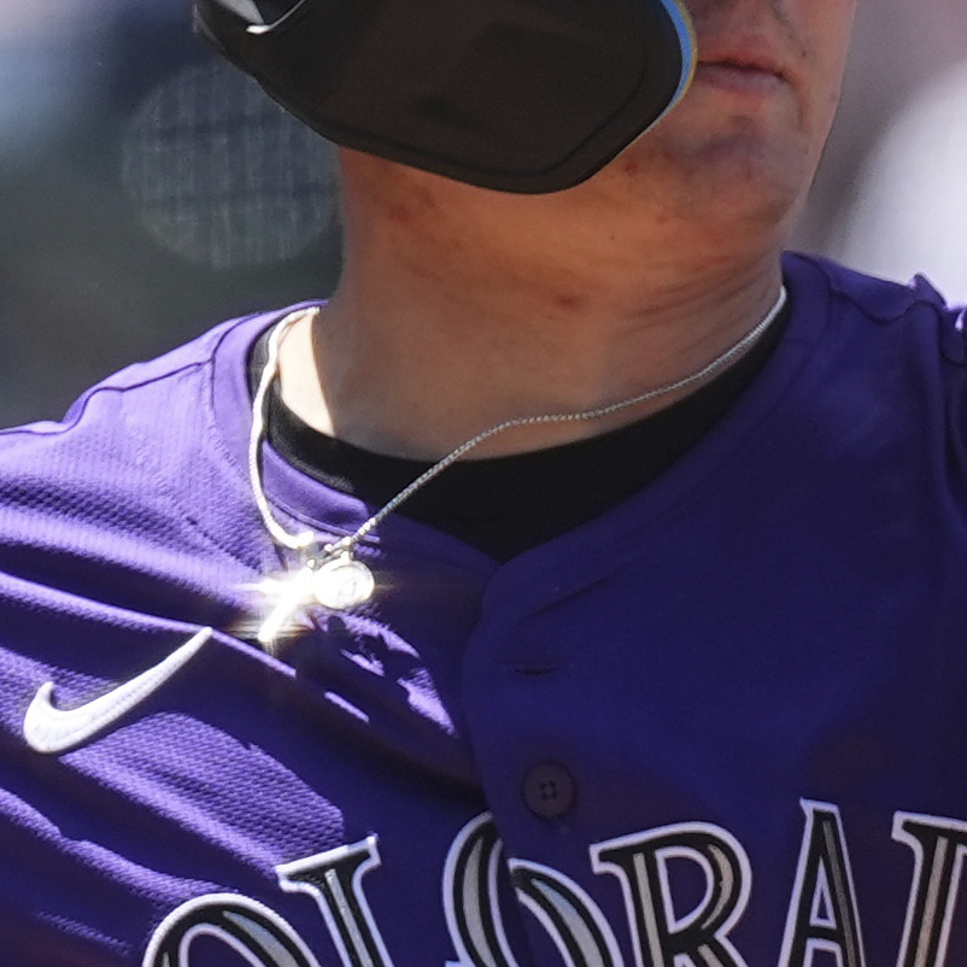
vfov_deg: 0.5
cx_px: 129
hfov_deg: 0.5
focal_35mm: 3813
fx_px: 120510
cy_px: 1203
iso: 400
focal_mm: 600
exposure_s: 1/2000
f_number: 4
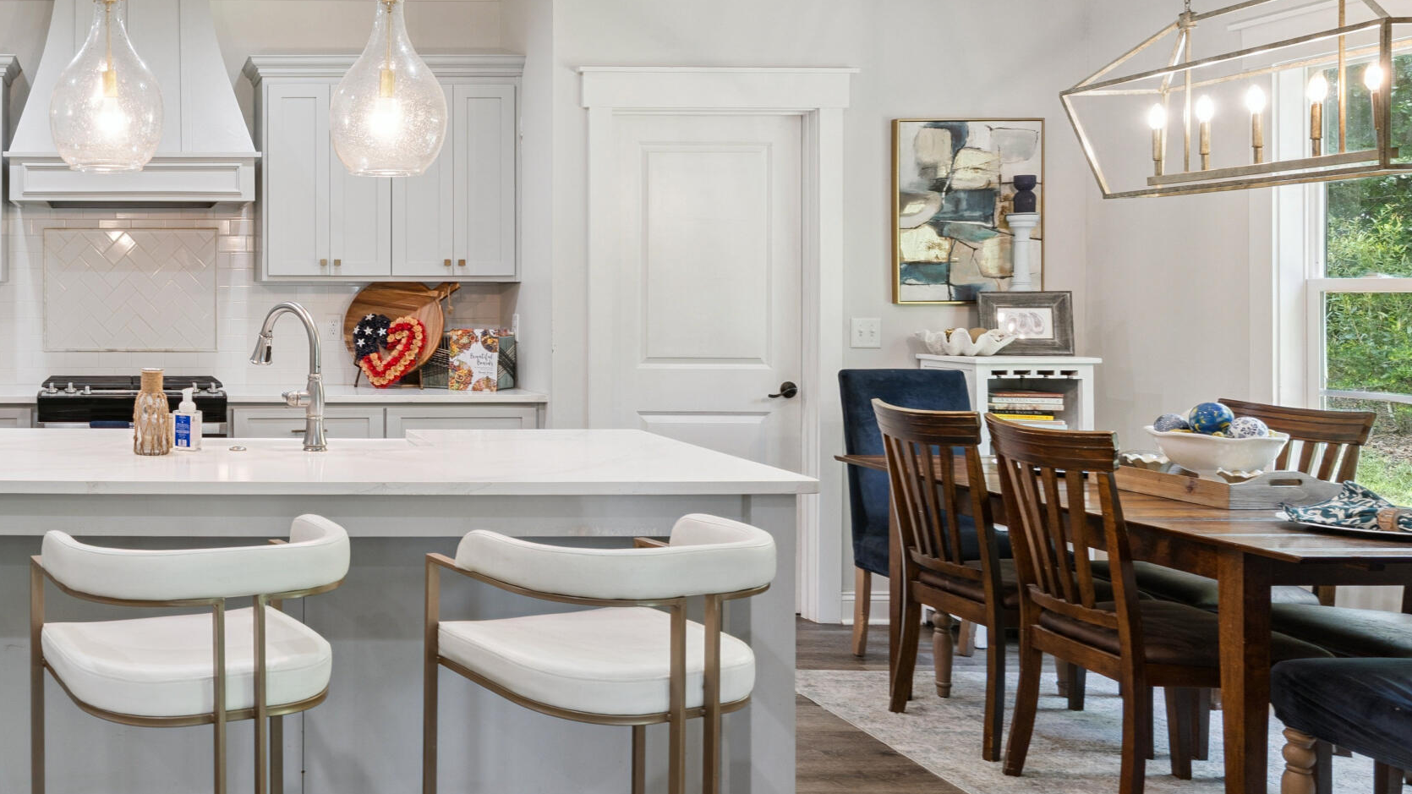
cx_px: 271
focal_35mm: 32
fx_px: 1198
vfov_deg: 36.4
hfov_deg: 56.3
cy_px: 293
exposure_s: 1/13
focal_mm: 17
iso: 250
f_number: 8
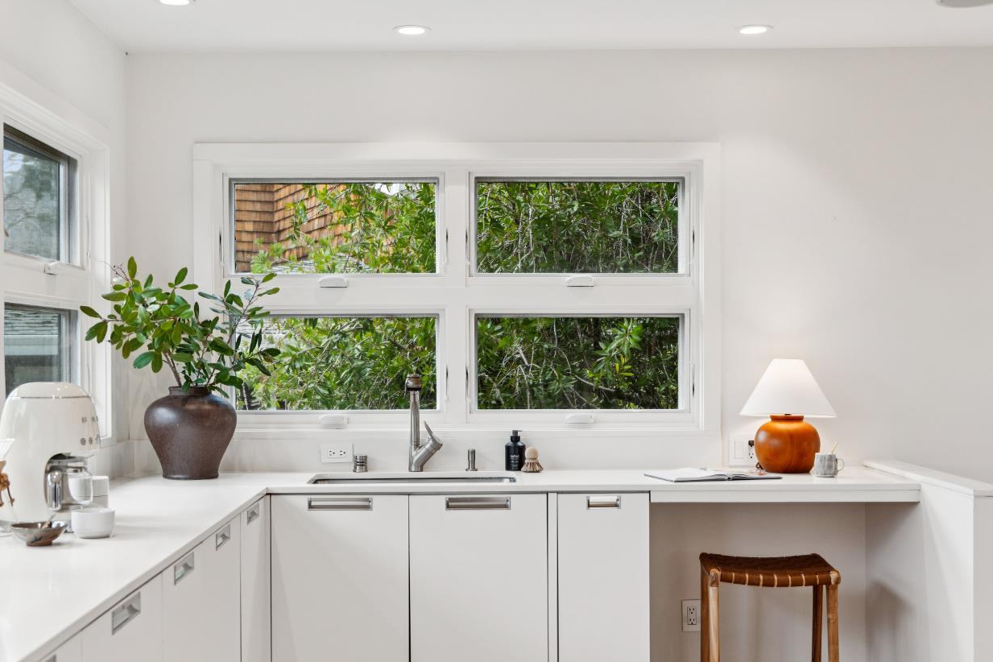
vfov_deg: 29.8
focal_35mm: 45
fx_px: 1241
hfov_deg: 43.6
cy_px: 375
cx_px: 457
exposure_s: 1/80
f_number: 5.6
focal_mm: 37
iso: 320
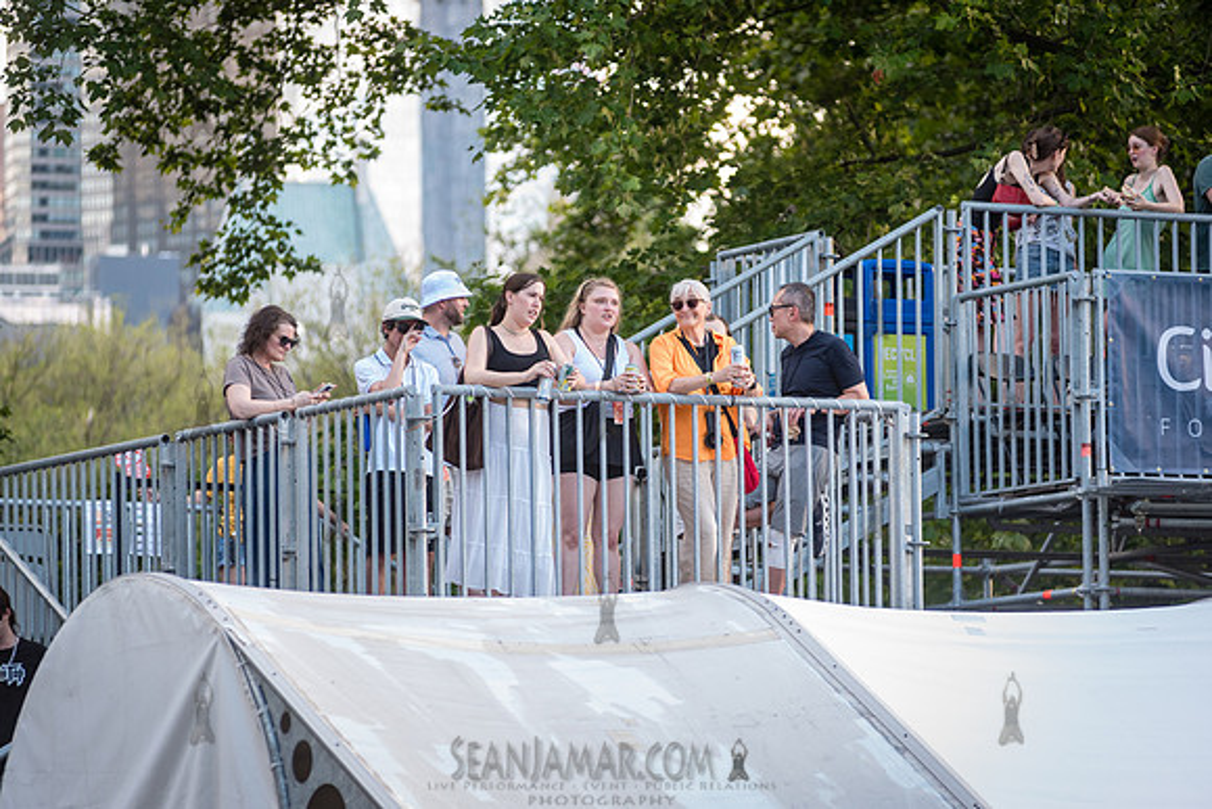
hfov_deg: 10.3
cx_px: 606
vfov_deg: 6.9
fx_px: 6735
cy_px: 404
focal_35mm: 200
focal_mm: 200
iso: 1000
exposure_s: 1/250
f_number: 4
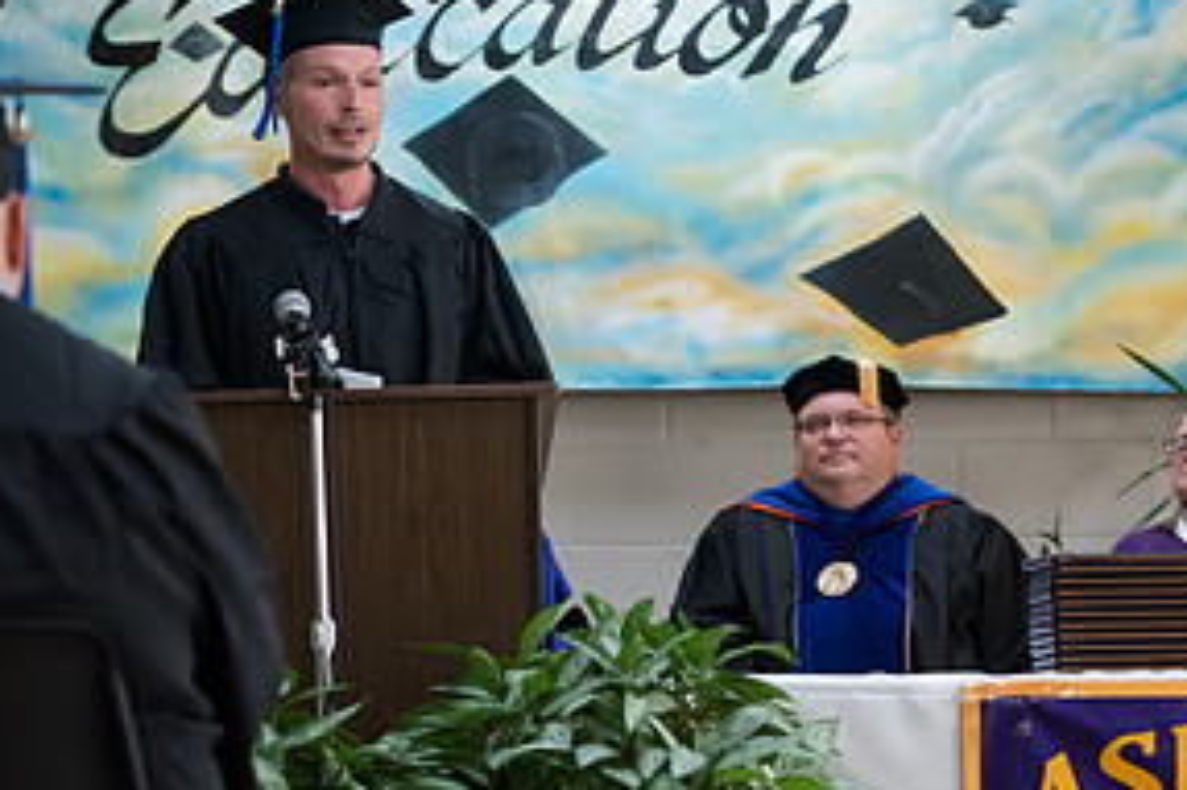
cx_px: 562
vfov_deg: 7.5
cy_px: 511
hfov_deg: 11.3
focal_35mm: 182
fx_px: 5997
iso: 3200
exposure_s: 1/200
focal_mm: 90
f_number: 3.5
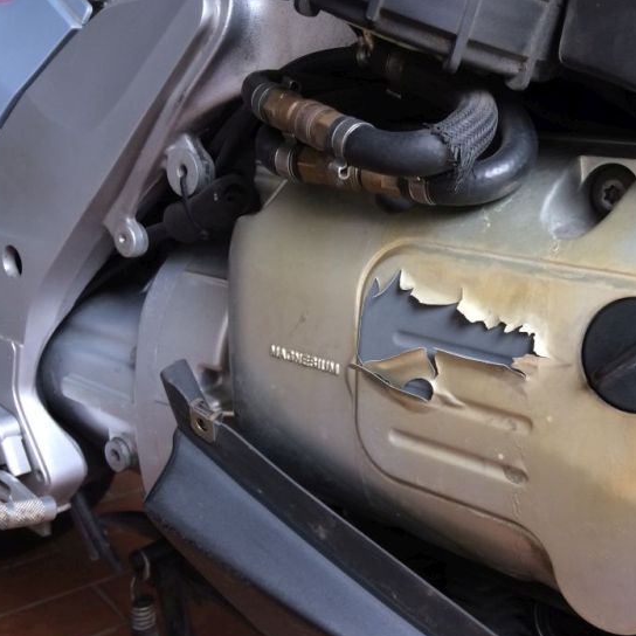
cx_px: 456
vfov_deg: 42.8
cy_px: 348
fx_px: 811
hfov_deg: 41.9
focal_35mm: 39
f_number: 2.2
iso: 40
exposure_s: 1/40
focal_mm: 4.12
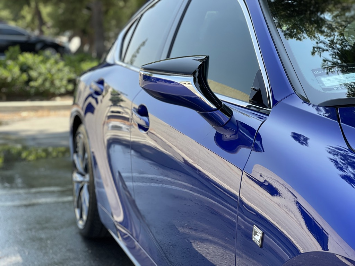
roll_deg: -0.2
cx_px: 178
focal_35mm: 64
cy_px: 133
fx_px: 656
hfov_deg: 30.3
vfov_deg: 22.9
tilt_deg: -8.2
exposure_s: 1/179
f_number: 2.2
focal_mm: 7.5
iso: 20
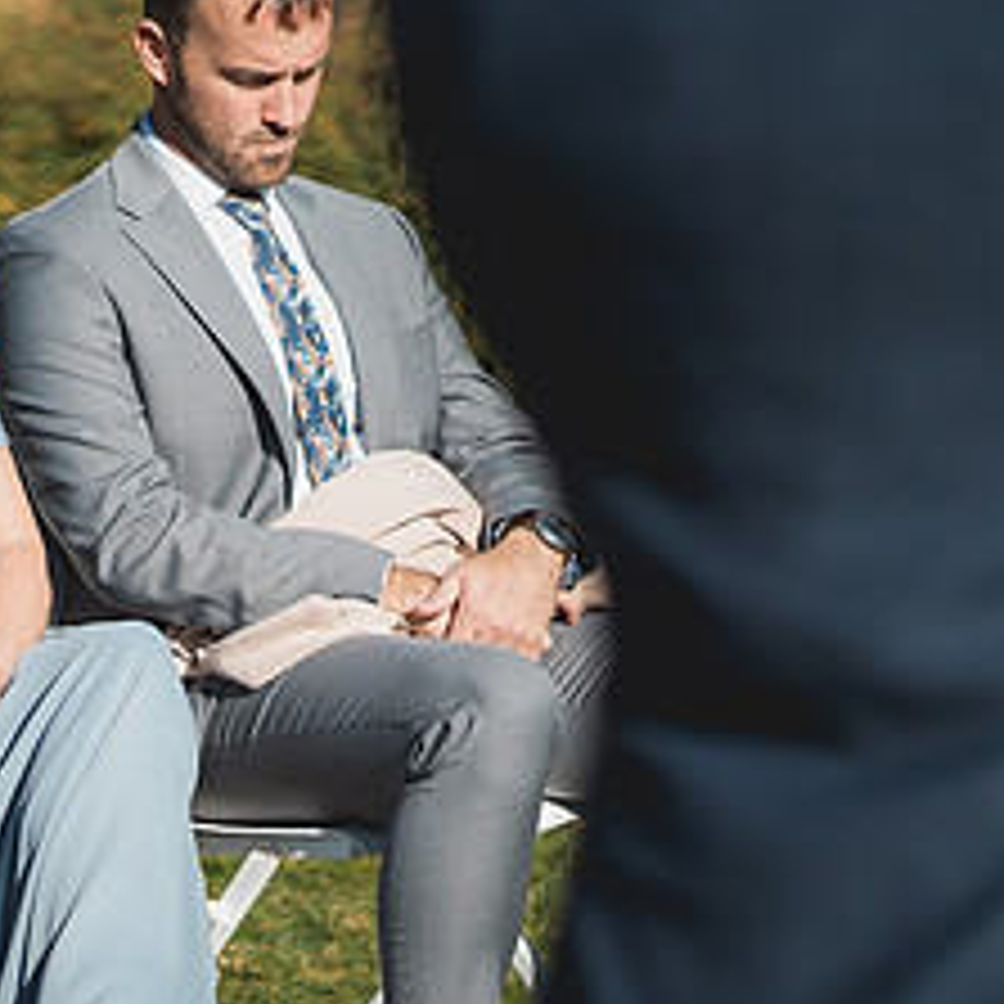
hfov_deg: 8.9
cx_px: -54
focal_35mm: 195
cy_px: 452
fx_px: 6399
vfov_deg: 9.0
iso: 200
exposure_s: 1/8000
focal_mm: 85
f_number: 1.8
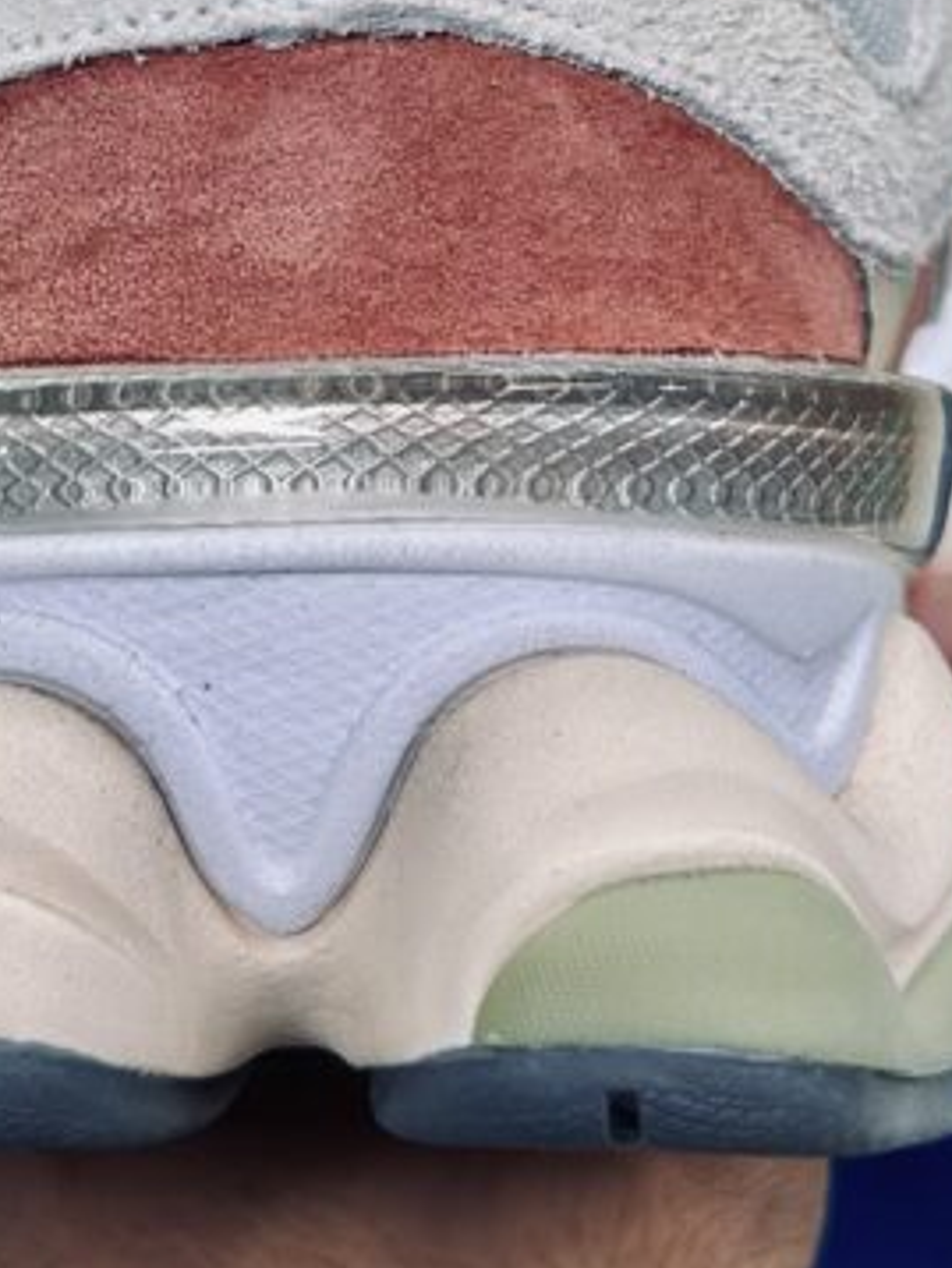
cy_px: 179
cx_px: 311
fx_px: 4578
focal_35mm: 125
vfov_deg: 15.6
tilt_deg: -56.5
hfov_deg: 11.9
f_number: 1.78
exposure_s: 1/100
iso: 64
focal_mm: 6.86
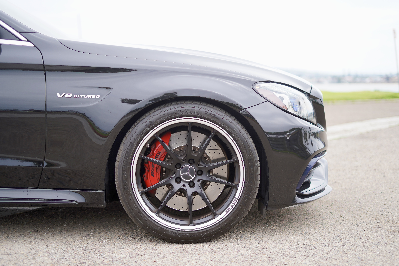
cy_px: 133
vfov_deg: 27.0
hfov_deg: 39.6
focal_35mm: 50
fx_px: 554
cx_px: 200
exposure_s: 1/1000
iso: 100
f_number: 2
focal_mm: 50
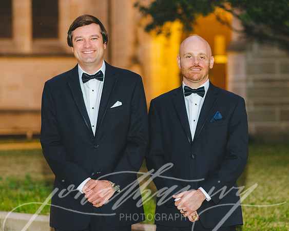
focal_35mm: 114
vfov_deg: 13.5
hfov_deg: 16.8
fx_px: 978
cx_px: 159
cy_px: 110
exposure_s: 1/125
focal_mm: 85
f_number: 2.2
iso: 1600
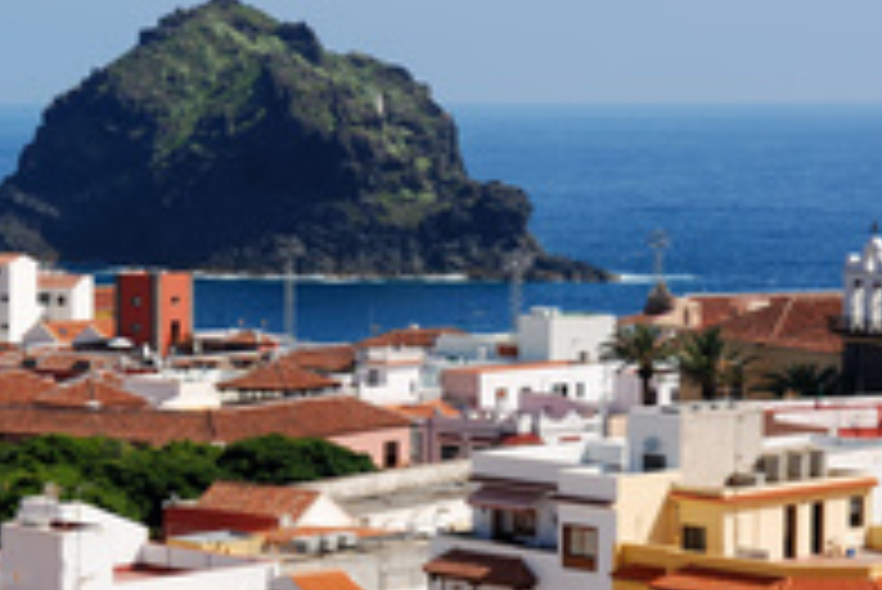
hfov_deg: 15.5
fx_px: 3187
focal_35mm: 130
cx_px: 36
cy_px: 313
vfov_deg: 10.6
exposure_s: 1/250
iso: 100
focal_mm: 40
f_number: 8
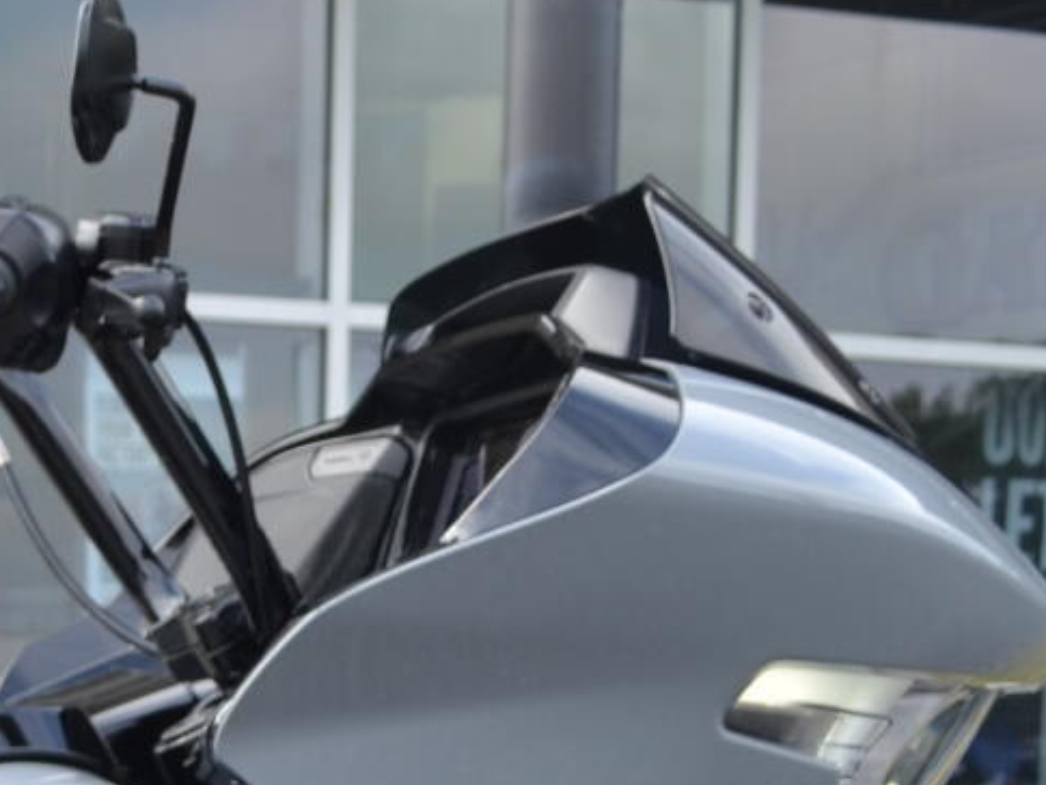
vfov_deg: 11.7
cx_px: -701
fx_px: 3597
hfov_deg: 14.9
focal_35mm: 119
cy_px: 1286
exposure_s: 1/125
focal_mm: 20
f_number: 5.6
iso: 100
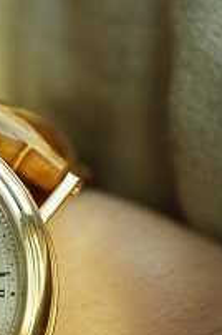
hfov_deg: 3.8
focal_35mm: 356
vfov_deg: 5.8
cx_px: -124
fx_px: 3304
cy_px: 300
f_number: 2.8
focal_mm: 105
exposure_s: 1/250
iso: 400
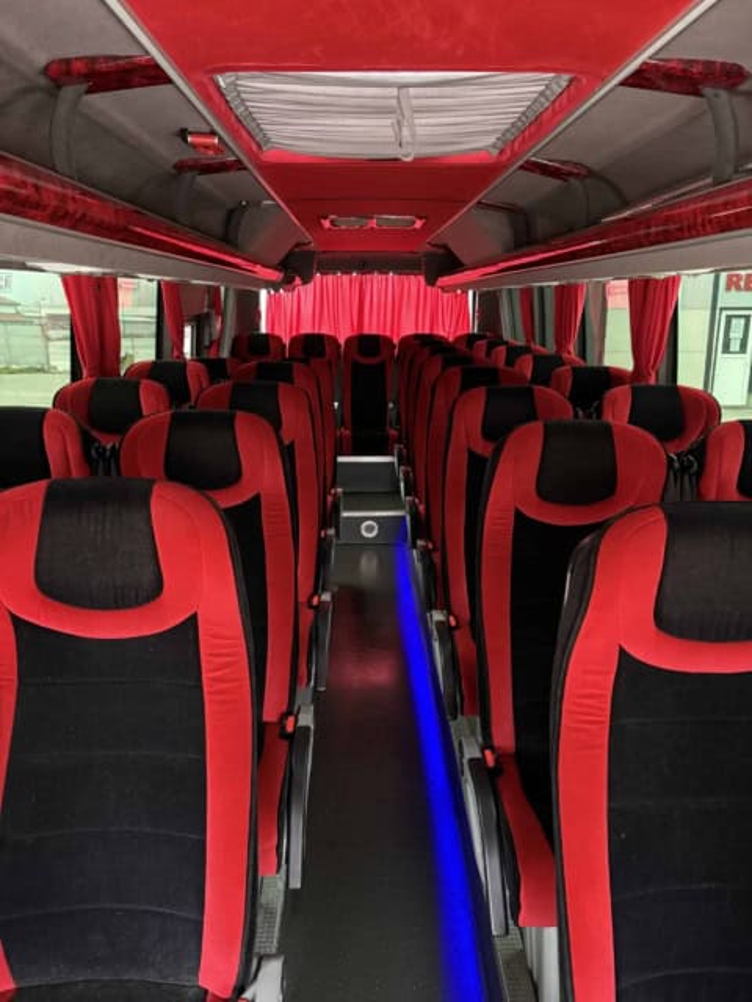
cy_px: 501
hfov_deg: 53.1
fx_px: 753
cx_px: 376
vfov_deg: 67.3
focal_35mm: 26
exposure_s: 1/30
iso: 640
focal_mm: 6
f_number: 1.6
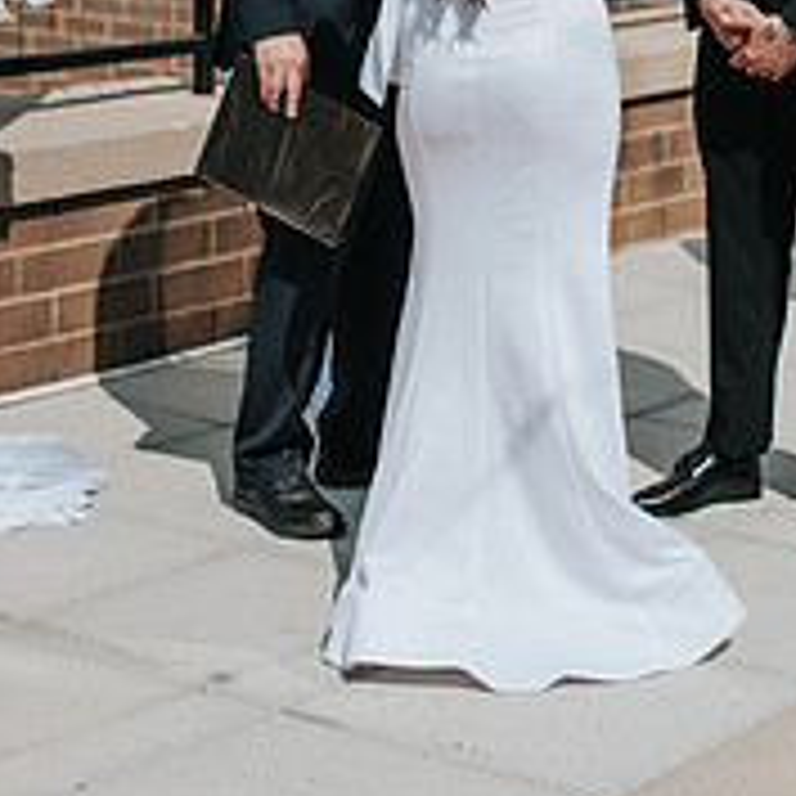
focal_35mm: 108
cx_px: 522
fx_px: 2810
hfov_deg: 16.1
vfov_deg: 15.7
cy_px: -81
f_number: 3.2
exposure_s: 1/2000
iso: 100
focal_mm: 50
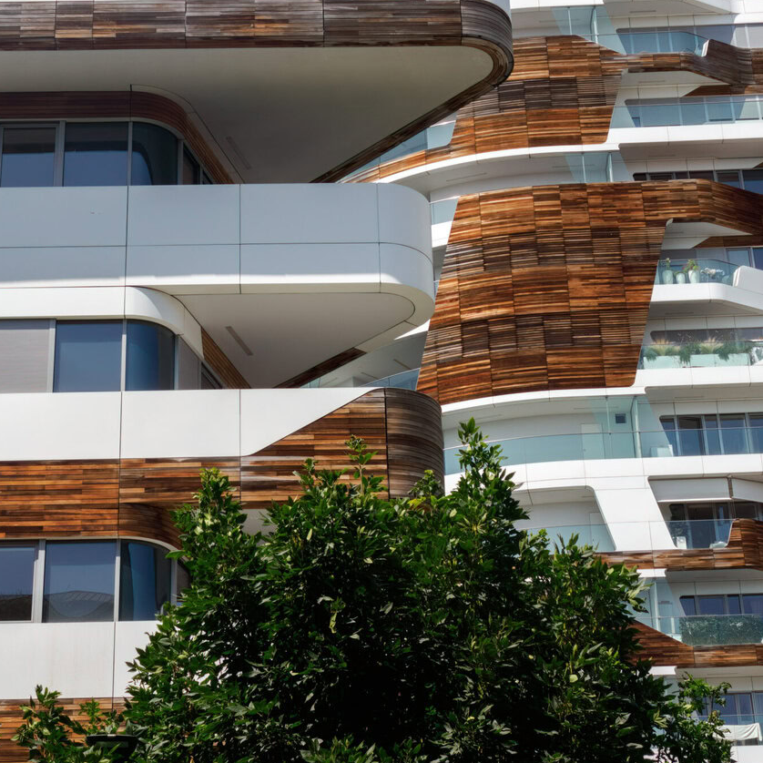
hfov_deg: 21.4
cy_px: 273
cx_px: 330
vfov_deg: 21.3
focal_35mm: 81
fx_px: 2020
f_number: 8
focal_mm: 24
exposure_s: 1/320
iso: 200
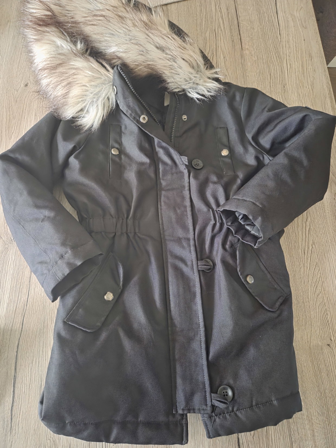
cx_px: 168
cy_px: 224
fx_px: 298
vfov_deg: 73.9
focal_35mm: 23
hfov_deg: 58.9
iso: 2000
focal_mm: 5.4
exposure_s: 1/20
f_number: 1.8
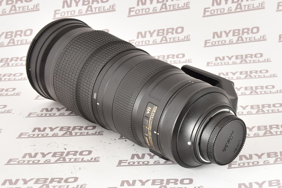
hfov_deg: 50.7
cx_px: 141
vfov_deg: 35.1
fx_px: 298
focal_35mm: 38
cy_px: 94
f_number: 11
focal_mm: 38
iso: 1000
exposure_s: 1/125
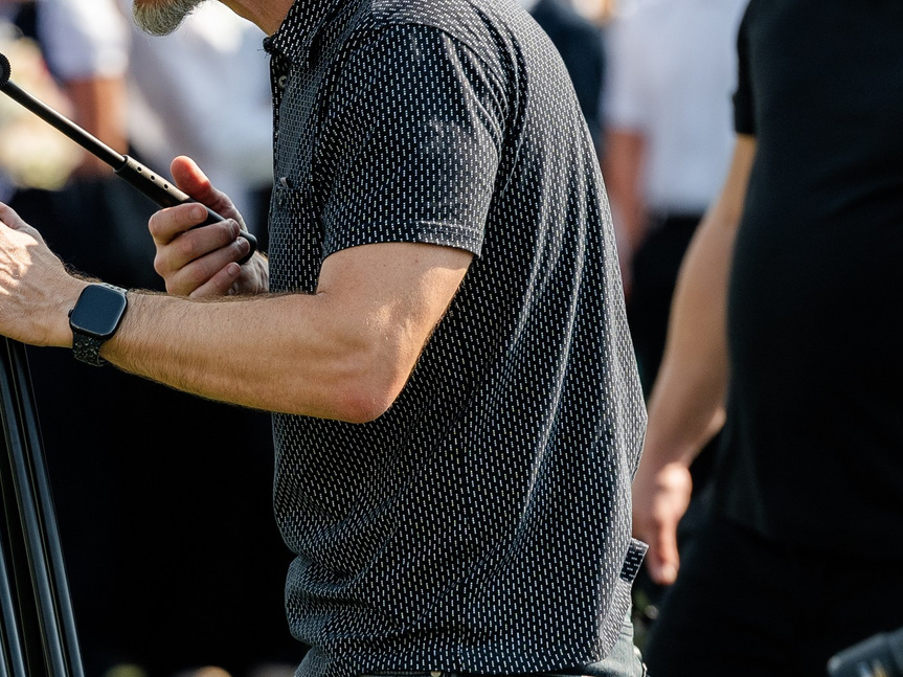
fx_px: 15076
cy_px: 185
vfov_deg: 2.6
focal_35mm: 578
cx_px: 176
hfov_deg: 3.4
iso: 160
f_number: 4.5
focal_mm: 200
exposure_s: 1/1000
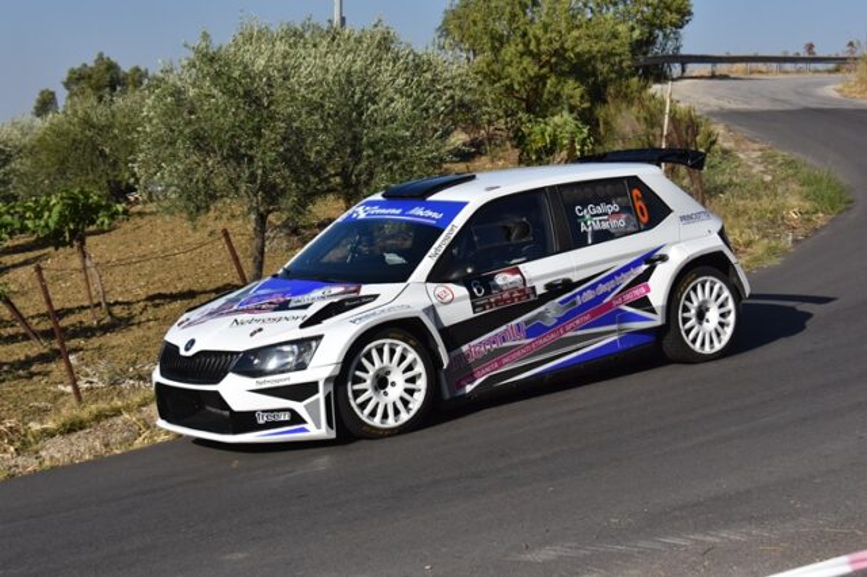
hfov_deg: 27.0
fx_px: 1805
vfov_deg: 18.2
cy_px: 288
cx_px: 434
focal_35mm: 75
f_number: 7.1
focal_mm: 50
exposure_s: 1/2000
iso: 400
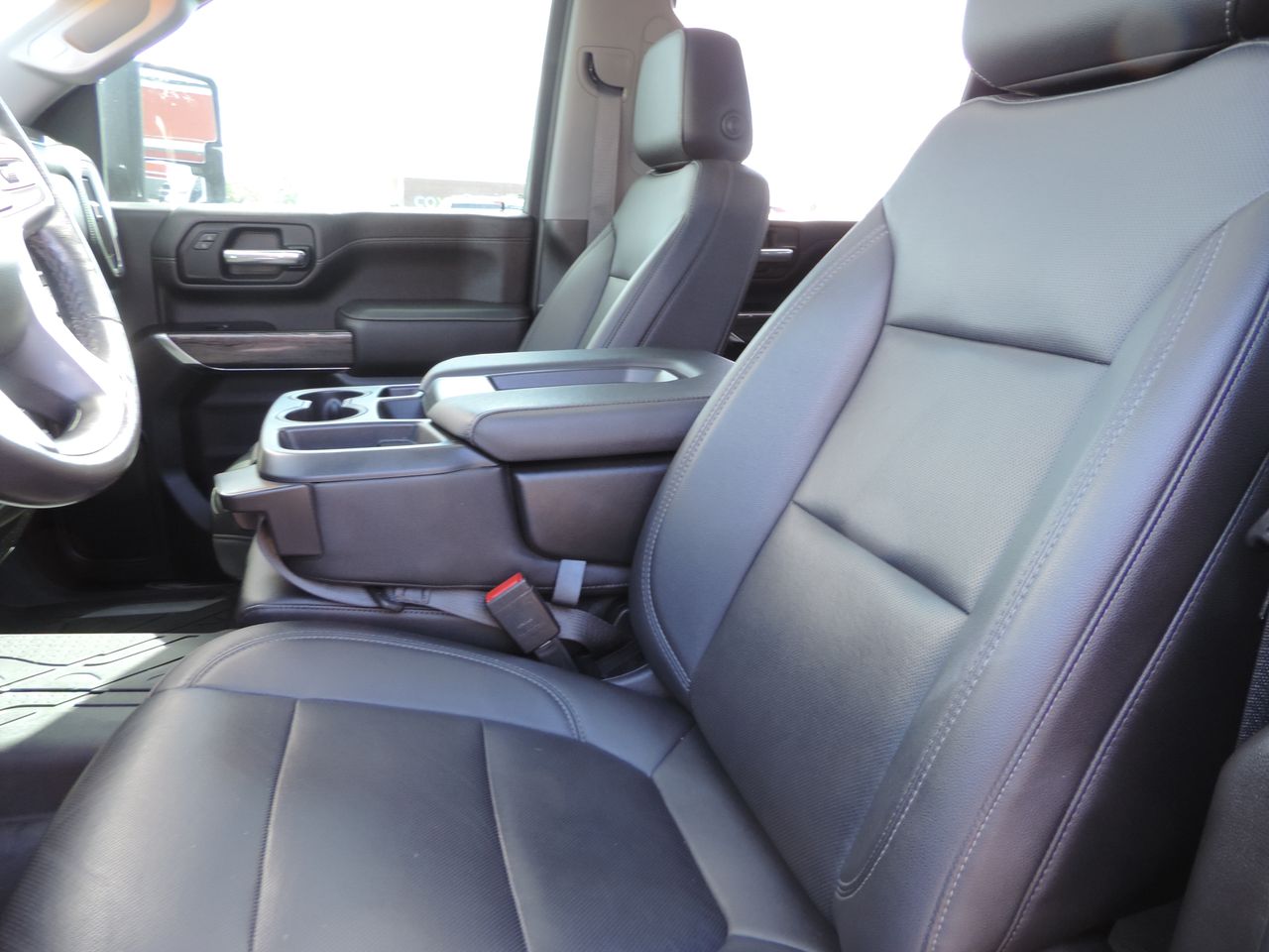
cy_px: 476
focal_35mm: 24
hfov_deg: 71.6
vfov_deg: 56.8
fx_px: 880
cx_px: 634
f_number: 3
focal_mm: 4.3
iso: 160
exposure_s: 1/30
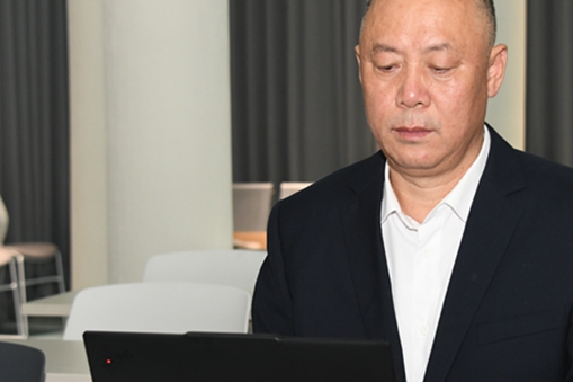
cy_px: 247
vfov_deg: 15.5
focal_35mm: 88
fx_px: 1400
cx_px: 391
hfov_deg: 23.0
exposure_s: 1/60
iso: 1600
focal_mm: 56
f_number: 5.6
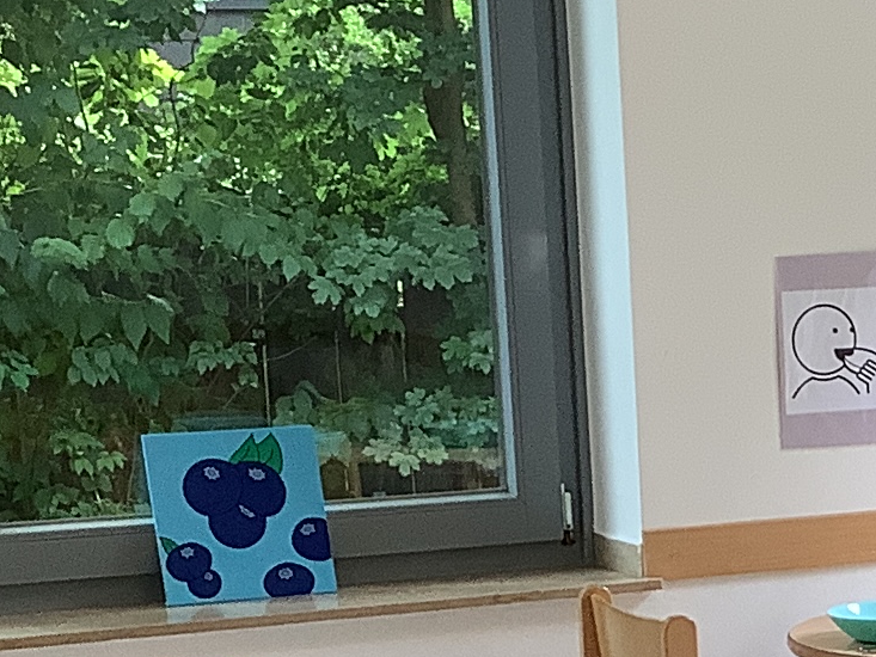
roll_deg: +0.5
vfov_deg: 10.6
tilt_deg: -12.7
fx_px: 3493
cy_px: 757
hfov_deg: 13.7
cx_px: 1152
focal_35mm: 138
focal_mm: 3.3
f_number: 2.4
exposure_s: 1/60
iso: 50
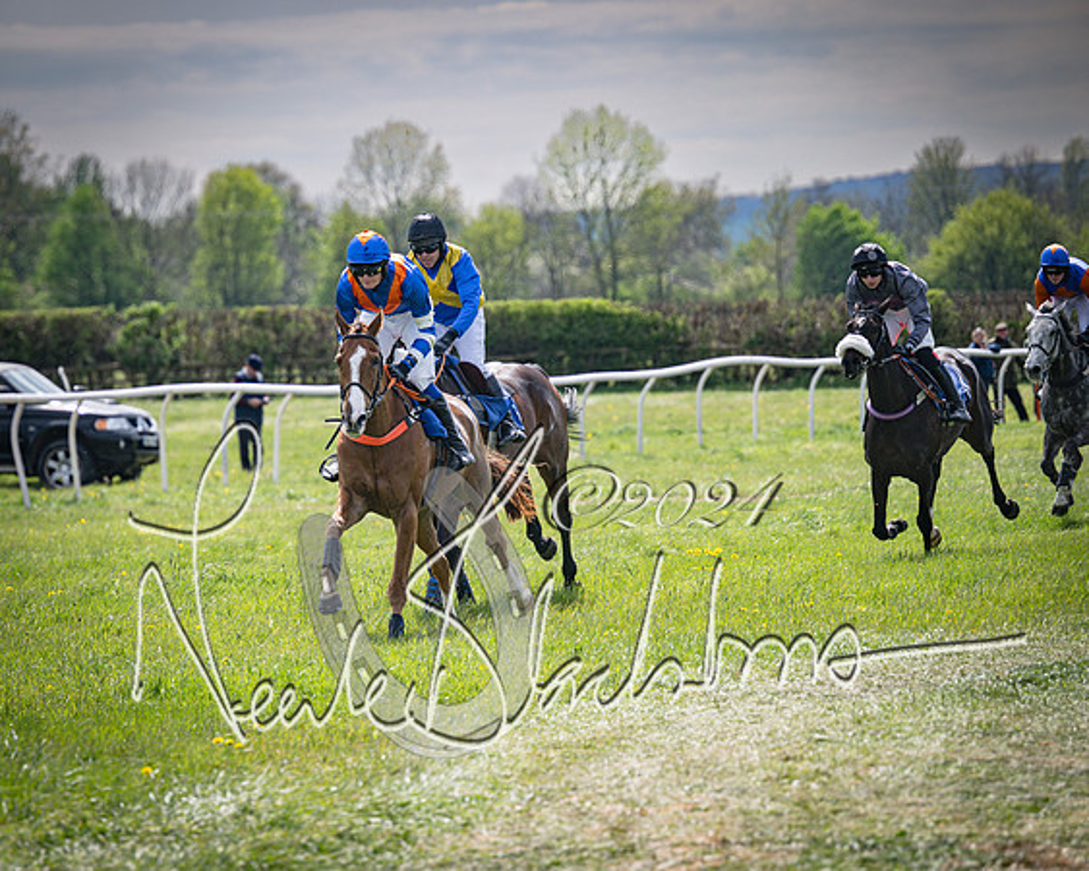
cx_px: 336
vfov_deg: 6.3
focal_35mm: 246
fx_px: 7941
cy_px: 413
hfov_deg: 7.8
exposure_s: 1/2500
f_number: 4
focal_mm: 190
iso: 200
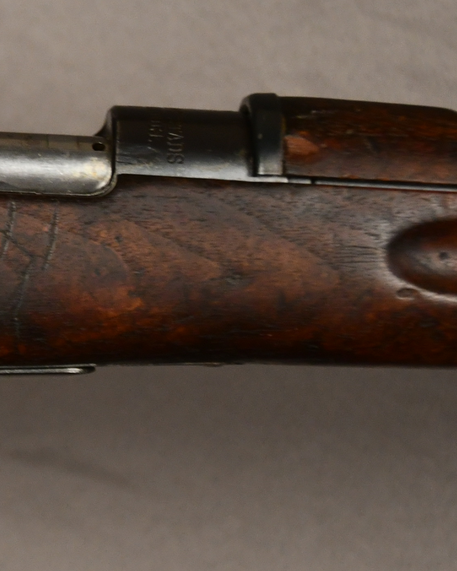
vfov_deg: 9.5
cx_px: -275
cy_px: 164
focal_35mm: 202
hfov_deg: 7.5
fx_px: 3414
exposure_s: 1/125
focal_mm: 48
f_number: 4.8
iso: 1250
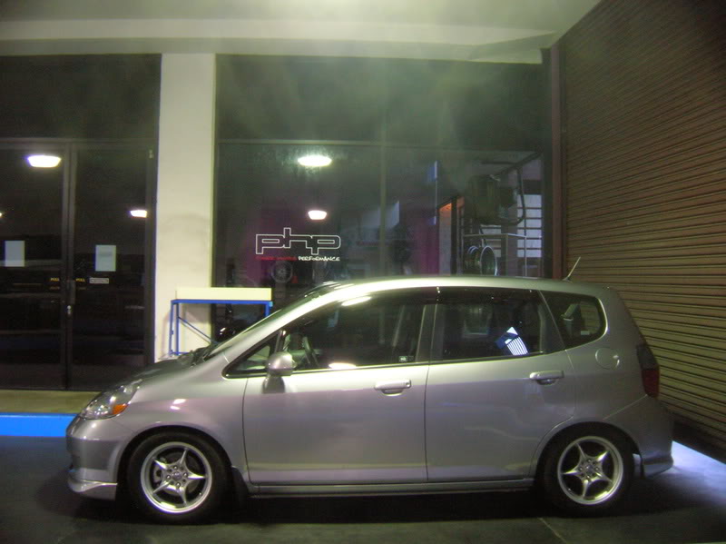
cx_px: 363
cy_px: 272
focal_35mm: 34
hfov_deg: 54.0
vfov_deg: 41.8
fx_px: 713
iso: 187
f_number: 2.9
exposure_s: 1/2.8
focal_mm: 5.7
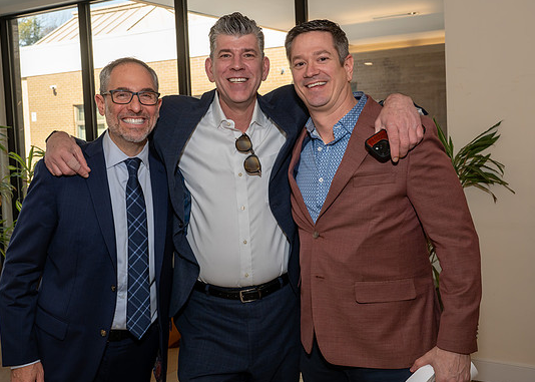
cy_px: 167
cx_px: 236
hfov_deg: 45.4
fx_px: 638
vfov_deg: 33.3
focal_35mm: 42
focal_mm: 35
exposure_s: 1/250
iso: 640
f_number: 7.1
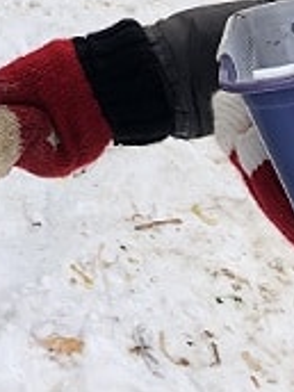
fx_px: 1393
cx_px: -76
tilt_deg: -9.3
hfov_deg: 11.8
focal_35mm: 123
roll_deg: -1.9
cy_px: -360
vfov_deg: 13.9
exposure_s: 1/387
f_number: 1.8
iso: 20
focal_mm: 4
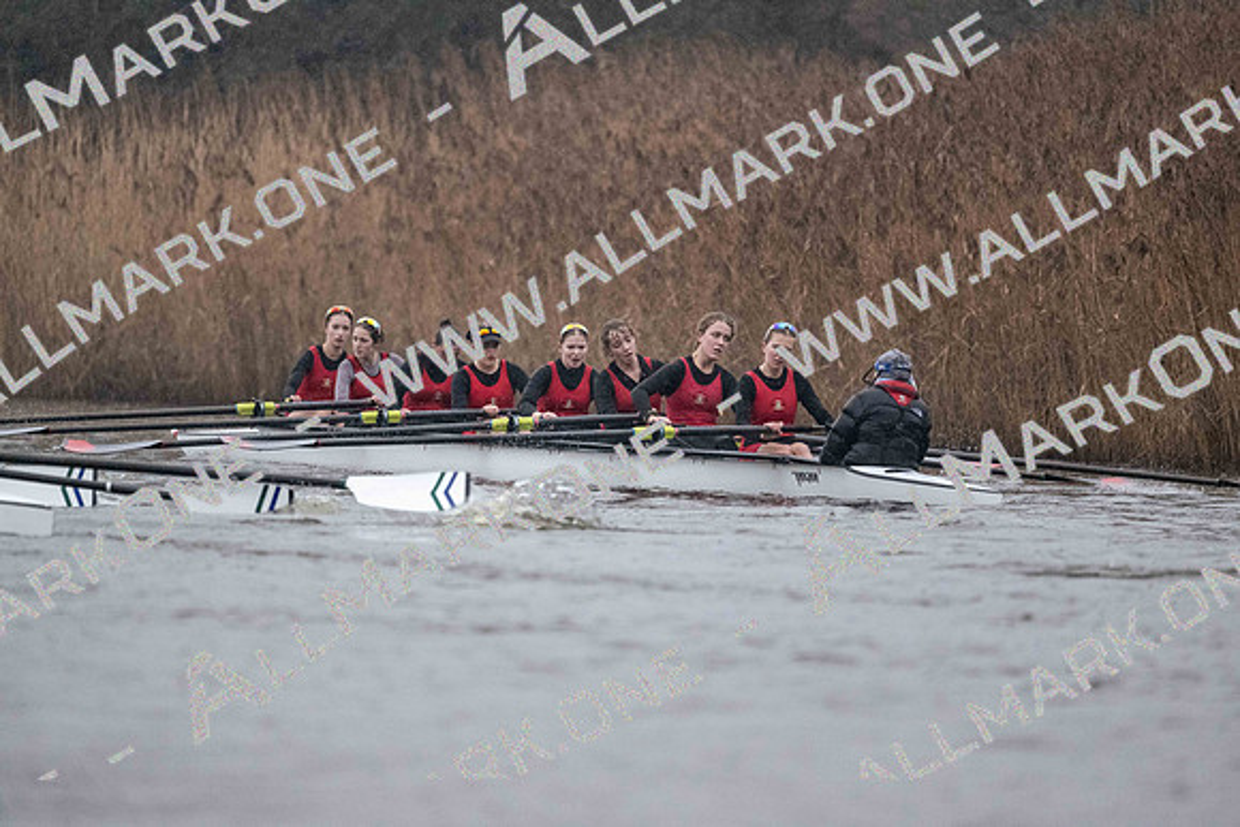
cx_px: 620
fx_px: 13780
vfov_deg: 3.4
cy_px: 414
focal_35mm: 400
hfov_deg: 5.2
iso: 6400
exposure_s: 1/1600
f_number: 4.5
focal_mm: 400
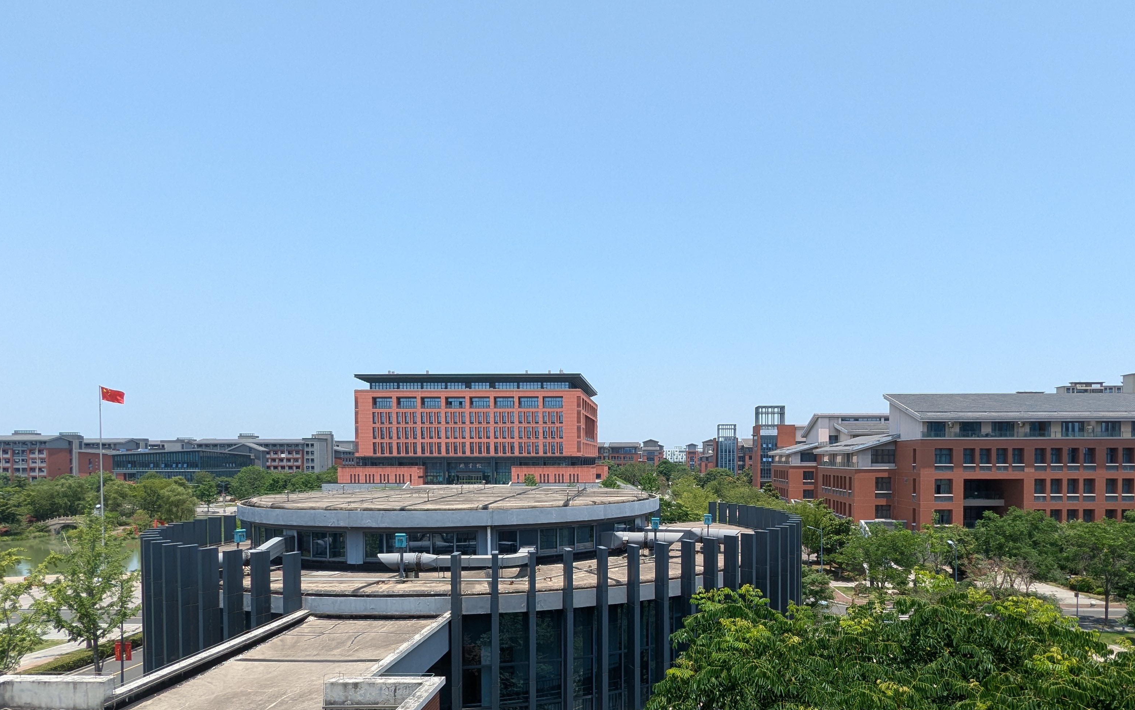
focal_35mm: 22
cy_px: 480
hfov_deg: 79.2
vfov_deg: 53.8
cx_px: 645
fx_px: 681
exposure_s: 1/1348
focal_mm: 2.35
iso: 57
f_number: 2.2
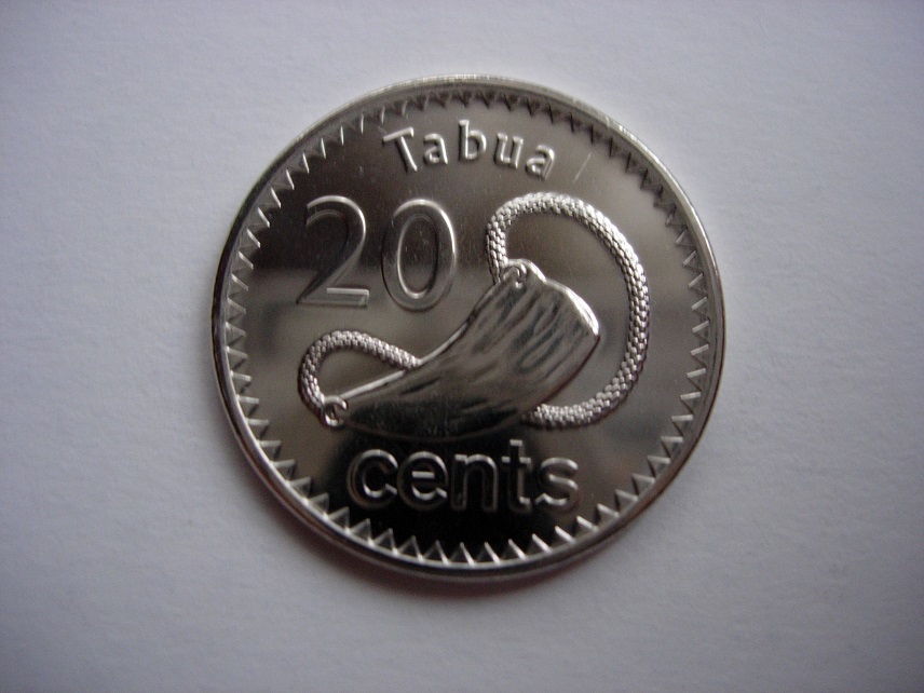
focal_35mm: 38
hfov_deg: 49.0
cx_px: 462
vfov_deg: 37.7
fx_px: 1014
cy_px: 346
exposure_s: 1/32
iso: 168
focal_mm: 7.8
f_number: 2.8
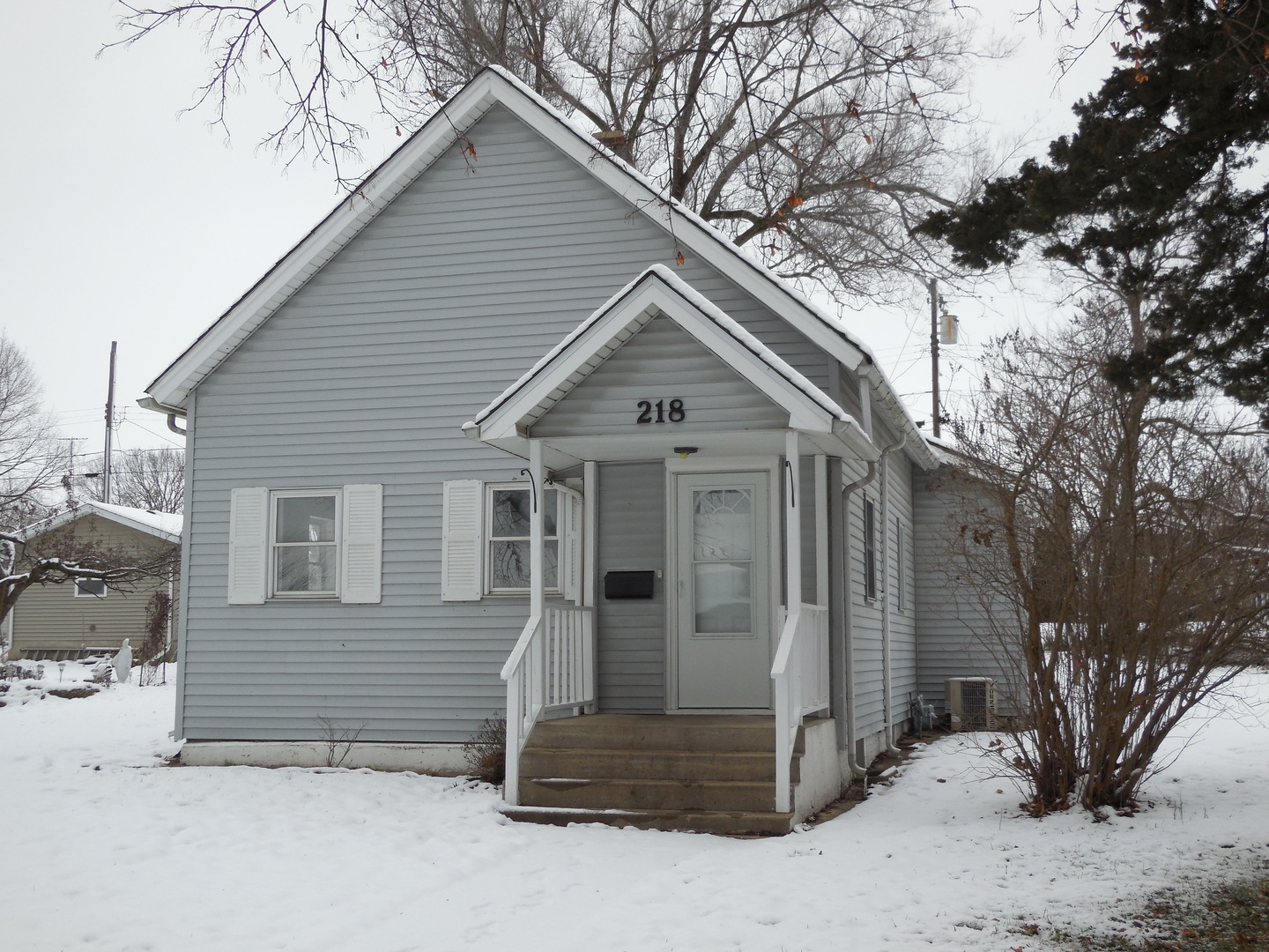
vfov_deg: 31.5
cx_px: 634
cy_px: 476
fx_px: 1686
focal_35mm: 46
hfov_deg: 41.2
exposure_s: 1/640
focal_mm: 8.2
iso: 125
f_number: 3.8
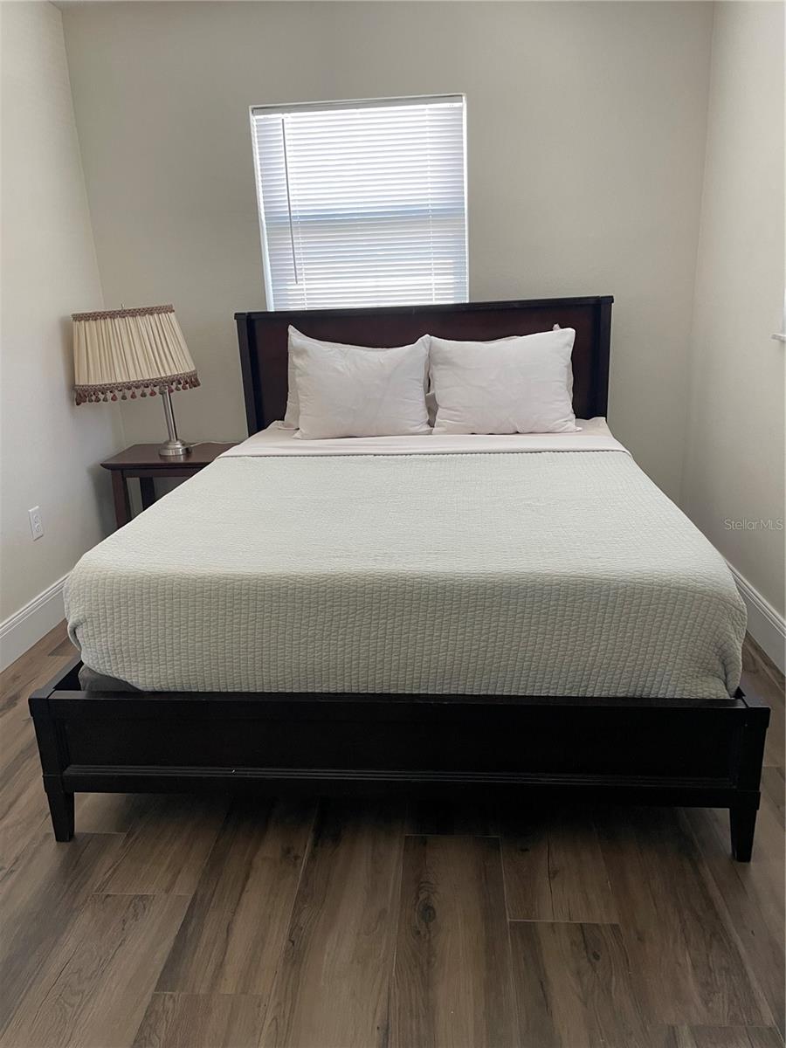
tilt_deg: -17.5
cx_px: 393
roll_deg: +3.3
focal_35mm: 26
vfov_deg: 67.3
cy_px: 524
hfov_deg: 53.1
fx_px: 787
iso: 125
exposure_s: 1/79
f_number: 1.6
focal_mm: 4.2
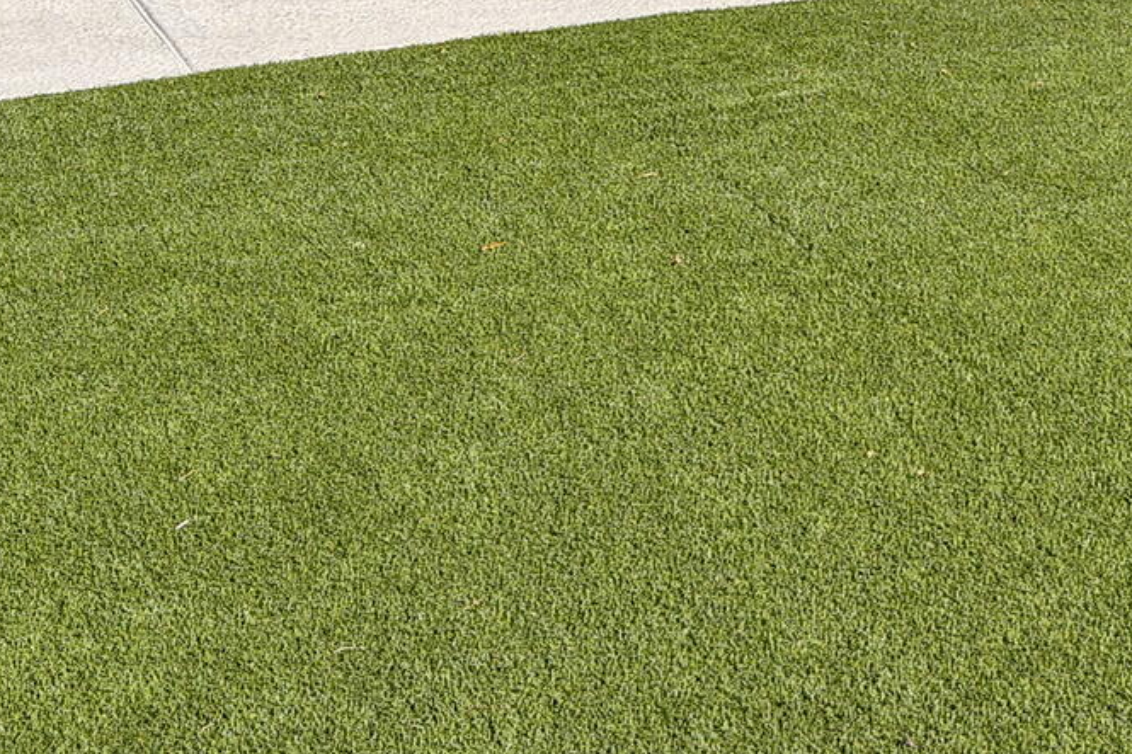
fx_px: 2515
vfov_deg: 15.0
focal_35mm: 80
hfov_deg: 24.5
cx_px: 1057
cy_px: -580
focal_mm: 19
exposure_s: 1/160
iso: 100
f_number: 9
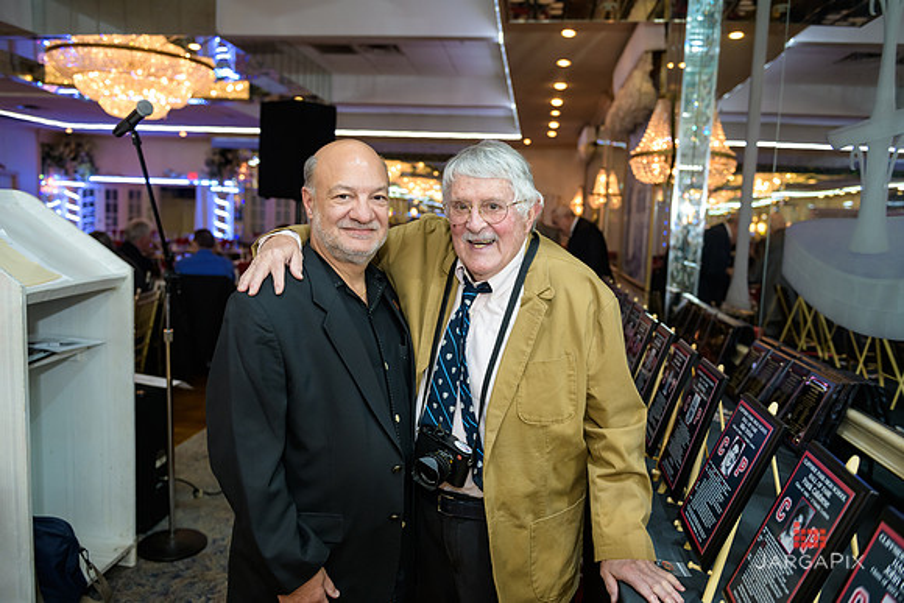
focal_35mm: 28
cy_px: 302
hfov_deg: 65.5
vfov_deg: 46.4
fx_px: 703
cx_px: 452
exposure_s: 1/125
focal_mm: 28
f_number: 3.2
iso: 1000
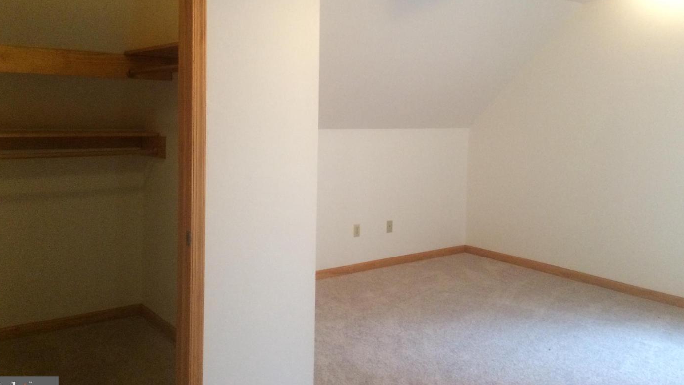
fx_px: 599
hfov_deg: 59.5
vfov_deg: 35.4
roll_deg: -0.6
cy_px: 137
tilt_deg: -3.6
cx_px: 328
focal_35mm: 33
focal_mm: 4.15
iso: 320
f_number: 2.2
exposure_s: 1/24
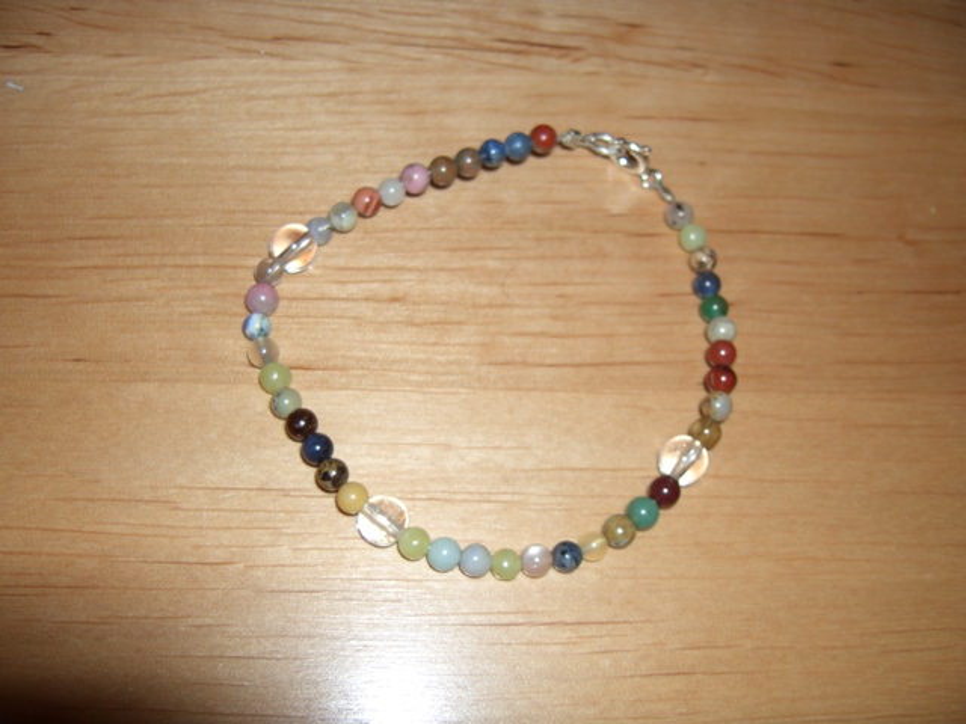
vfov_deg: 36.8
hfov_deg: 47.9
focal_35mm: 39
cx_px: 483
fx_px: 1088
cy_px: 362
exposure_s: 1/60
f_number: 2.8
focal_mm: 8
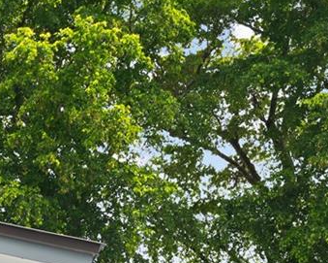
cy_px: 512
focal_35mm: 124
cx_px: -194
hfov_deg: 14.3
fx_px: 1203
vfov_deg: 11.3
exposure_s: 1/40
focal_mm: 28
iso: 160
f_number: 11
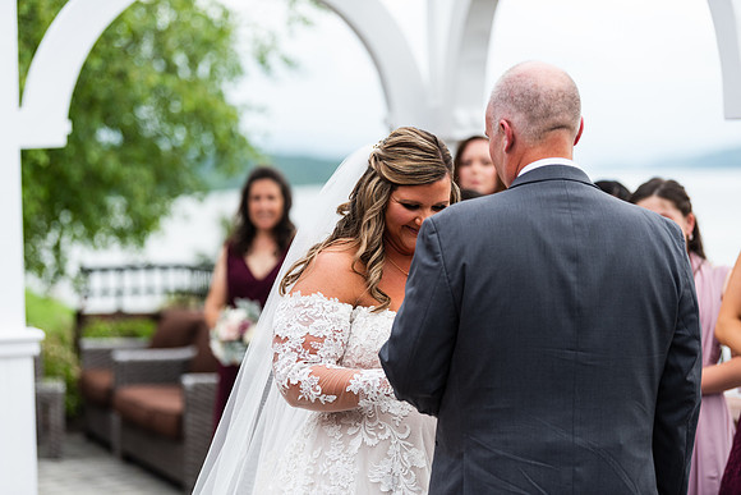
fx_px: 2512
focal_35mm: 122
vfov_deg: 11.2
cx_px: 370
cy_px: 248
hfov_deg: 16.8
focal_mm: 122
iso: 64
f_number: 2.8
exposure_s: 1/500
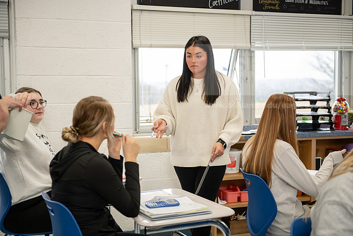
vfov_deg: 23.4
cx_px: 176
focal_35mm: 58
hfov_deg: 34.5
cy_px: 118
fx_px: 569
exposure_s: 1/200
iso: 1250
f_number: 3.2
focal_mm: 58
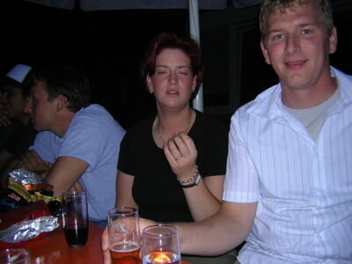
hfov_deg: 51.4
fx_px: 366
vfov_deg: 39.7
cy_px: 132
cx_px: 176
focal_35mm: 36
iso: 100
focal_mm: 4.7
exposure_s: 1/60.1
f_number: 2.6
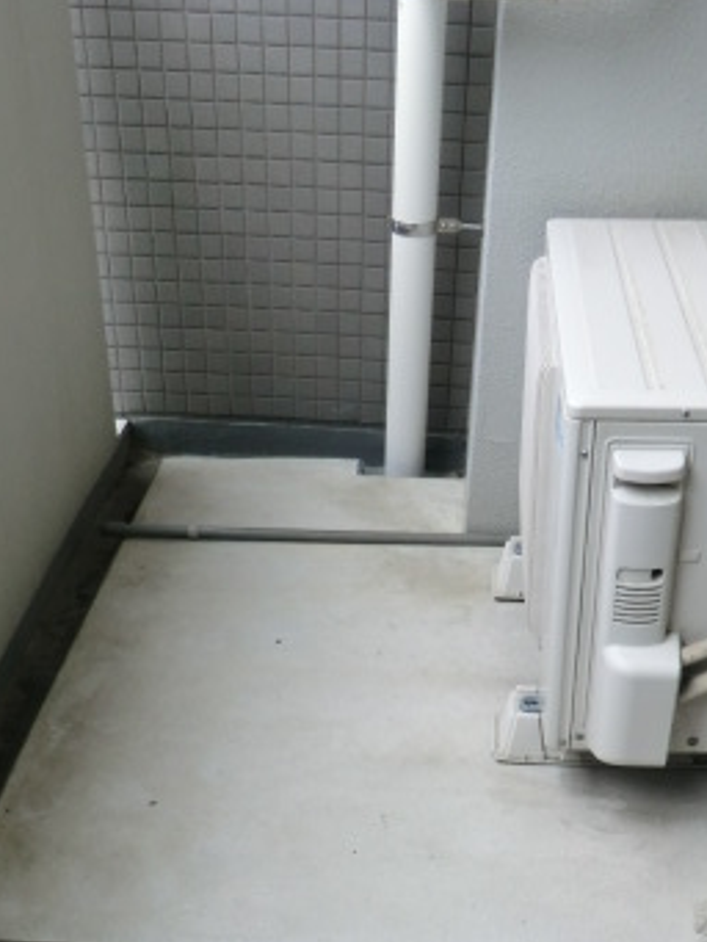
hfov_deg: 32.1
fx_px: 1225
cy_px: 854
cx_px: 406
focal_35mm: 45
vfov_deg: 39.0
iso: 80
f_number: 3.2
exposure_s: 1/80
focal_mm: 4.3
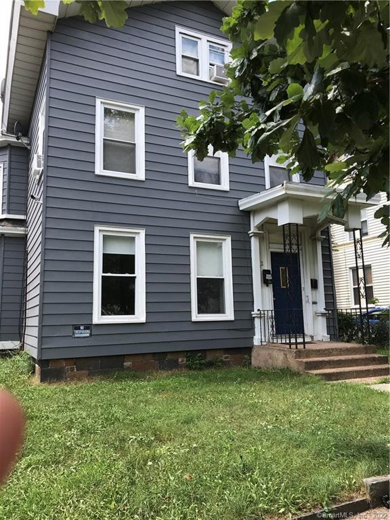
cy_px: 260
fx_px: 421
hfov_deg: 49.7
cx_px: 195
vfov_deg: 63.4
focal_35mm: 28
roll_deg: +0.4
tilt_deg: +11.8
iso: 20
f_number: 1.8
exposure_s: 1/647
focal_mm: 3.99
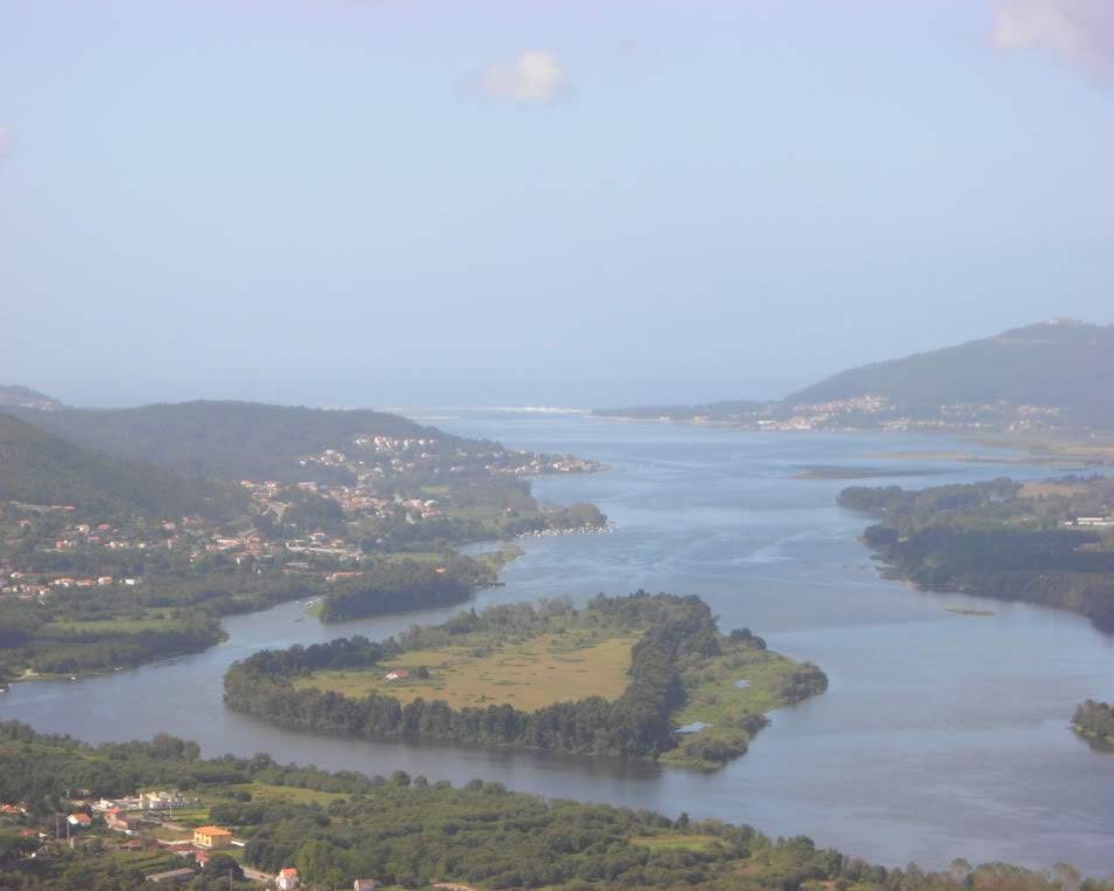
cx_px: 562
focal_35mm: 122
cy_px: 442
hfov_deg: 15.8
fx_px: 4022
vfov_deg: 12.6
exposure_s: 1/234
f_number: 5.3
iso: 50
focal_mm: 19.2
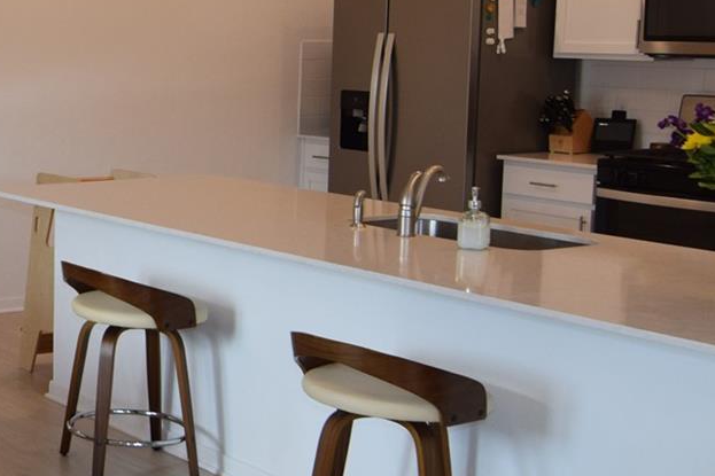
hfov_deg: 25.9
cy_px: 167
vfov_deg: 19.7
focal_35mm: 69
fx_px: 1370
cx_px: -162
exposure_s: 1/80
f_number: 4.5
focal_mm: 14
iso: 400
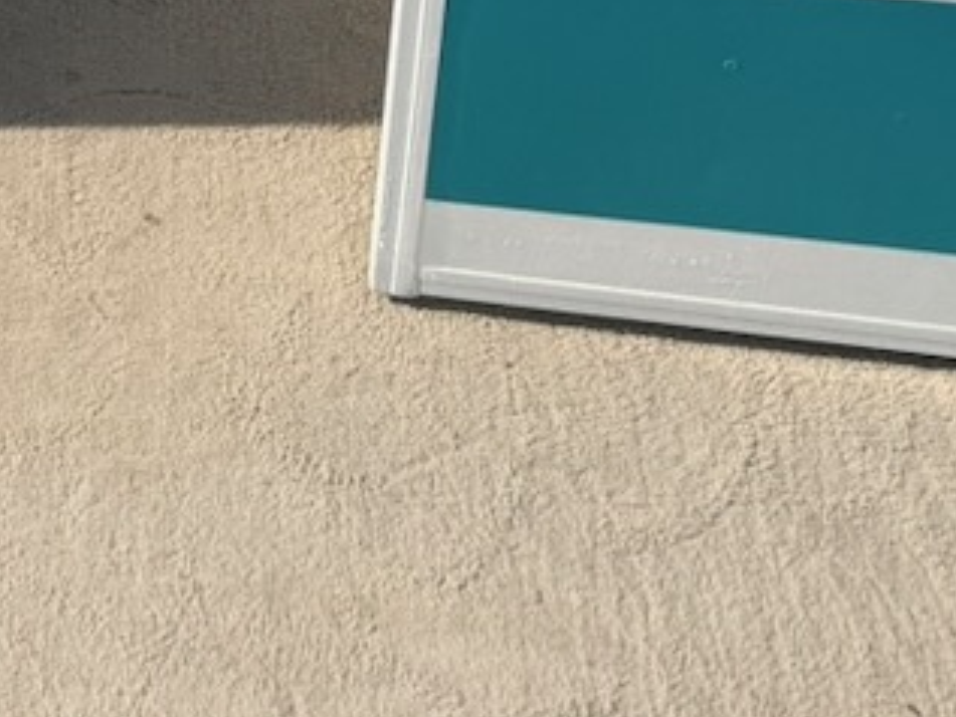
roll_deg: -0.4
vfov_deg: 13.3
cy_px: -687
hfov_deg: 19.0
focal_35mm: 97
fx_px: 2680
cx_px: -220
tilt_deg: -28.5
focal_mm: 6.76
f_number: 1.78
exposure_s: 1/5714
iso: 80
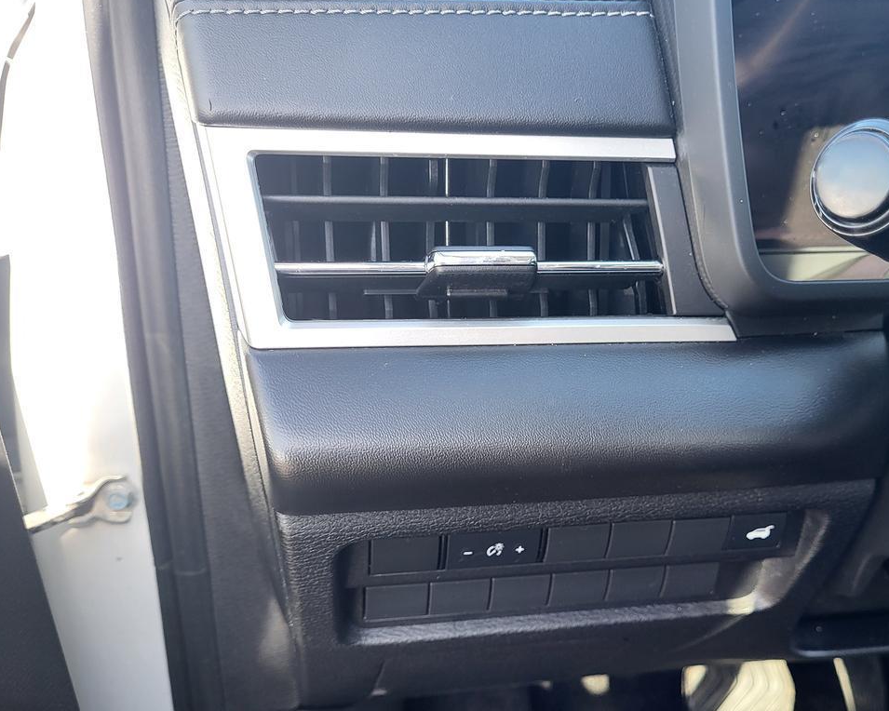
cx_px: 572
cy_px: 421
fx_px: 895
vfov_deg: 43.2
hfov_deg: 52.1
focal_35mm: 34
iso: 80
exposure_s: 1/120
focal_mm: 5.4
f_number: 1.8
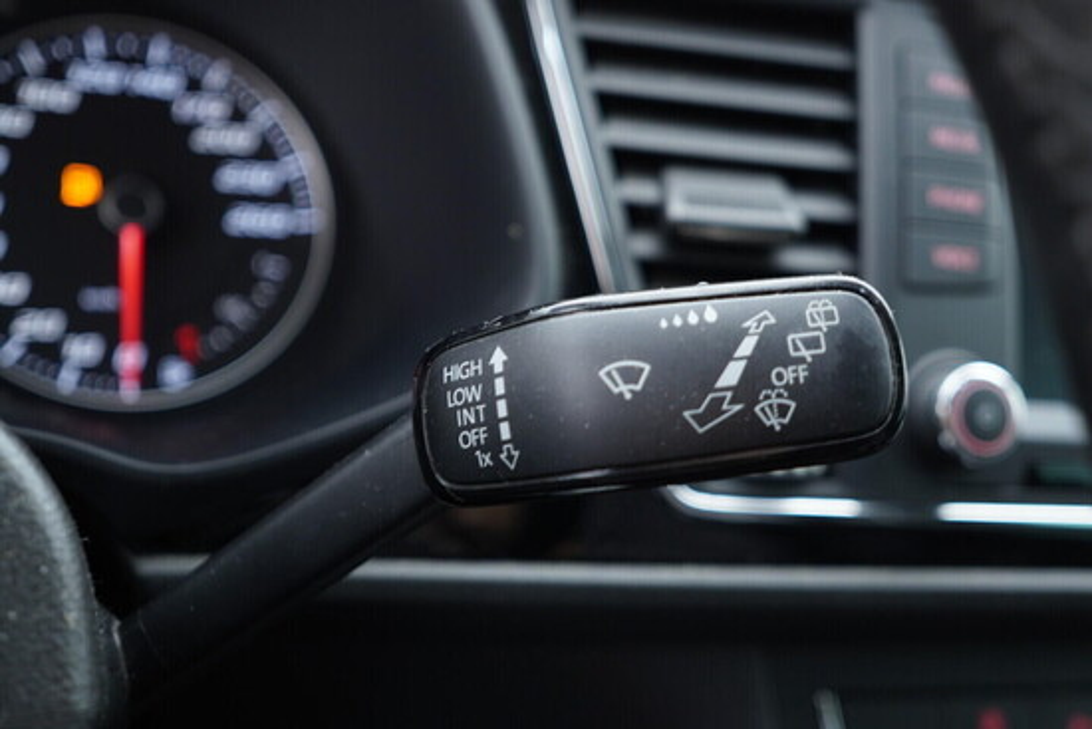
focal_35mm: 36
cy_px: 364
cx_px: 546
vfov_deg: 36.9
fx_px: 1092
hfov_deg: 53.1
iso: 400
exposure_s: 1/40
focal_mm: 24
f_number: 2.8
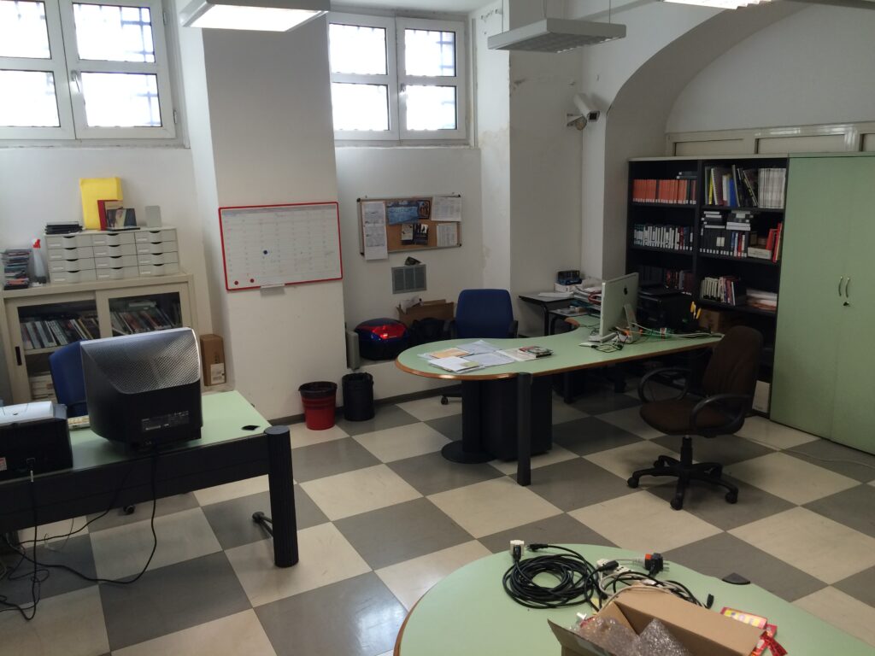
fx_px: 733
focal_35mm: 29
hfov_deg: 61.7
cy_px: 328
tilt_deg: -13.6
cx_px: 438
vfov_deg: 48.2
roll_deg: +1.4
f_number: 2.2
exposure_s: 1/33
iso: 40
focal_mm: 4.15
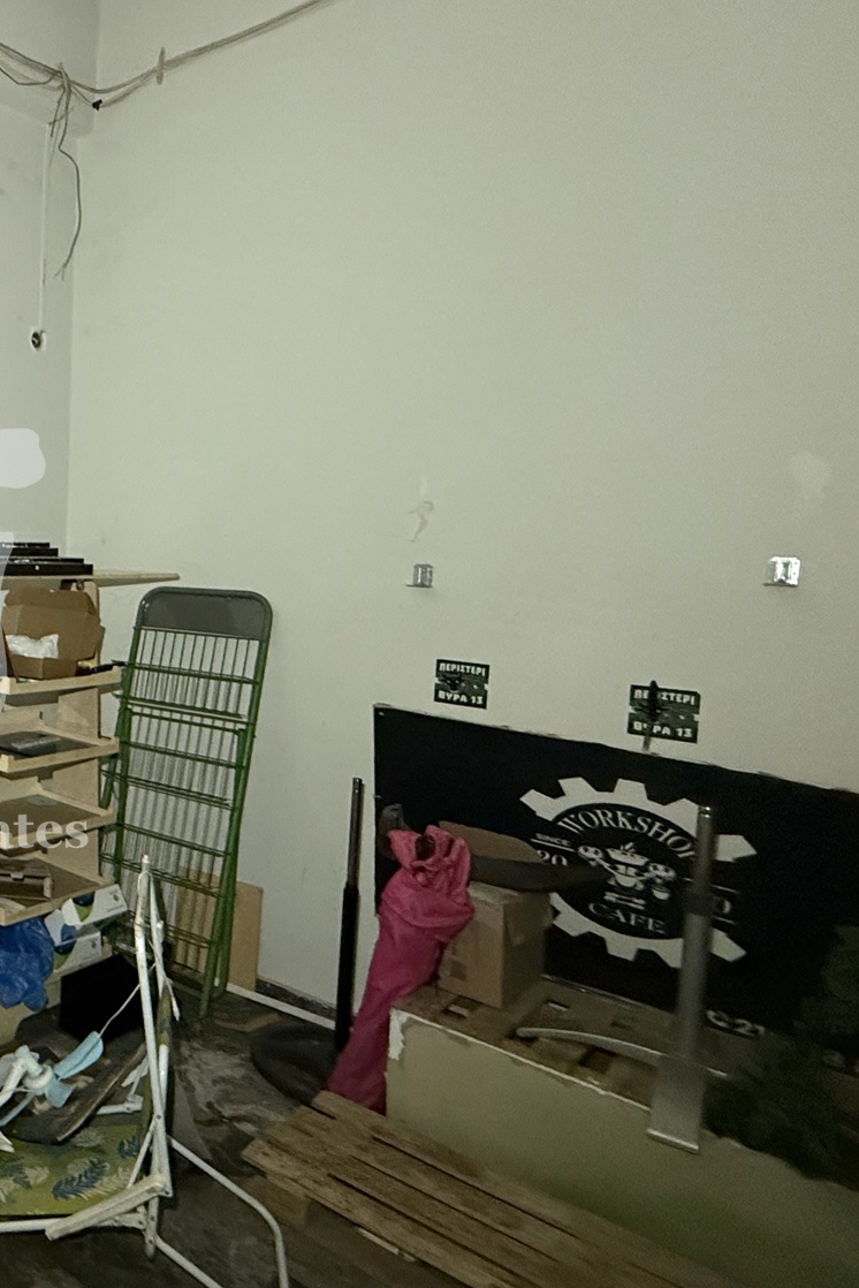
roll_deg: -0.9
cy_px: 581
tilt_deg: -2.7
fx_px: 894
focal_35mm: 25
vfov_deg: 71.3
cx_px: -204
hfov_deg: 37.1
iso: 640
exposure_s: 1/60
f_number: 2.2
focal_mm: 2.22
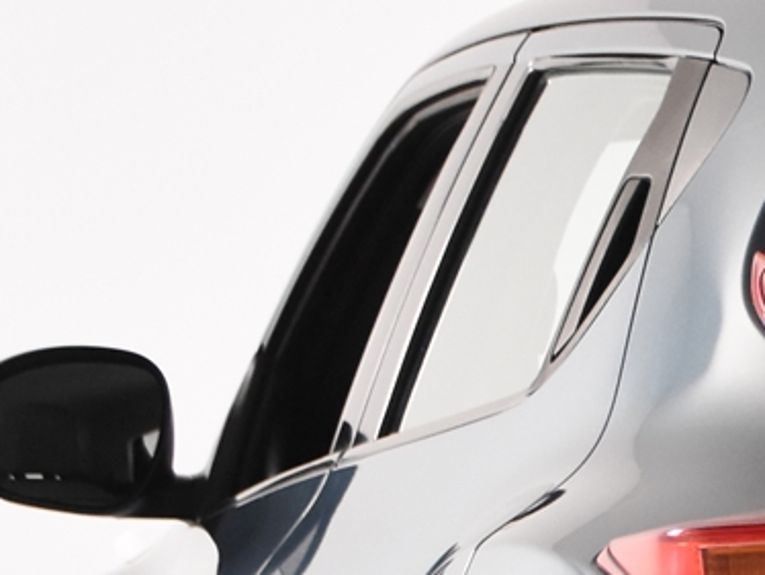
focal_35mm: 229
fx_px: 5074
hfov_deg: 8.3
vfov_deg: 6.4
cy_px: 902
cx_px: 1413
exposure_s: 1/80
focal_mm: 31
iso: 1600
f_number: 4.5
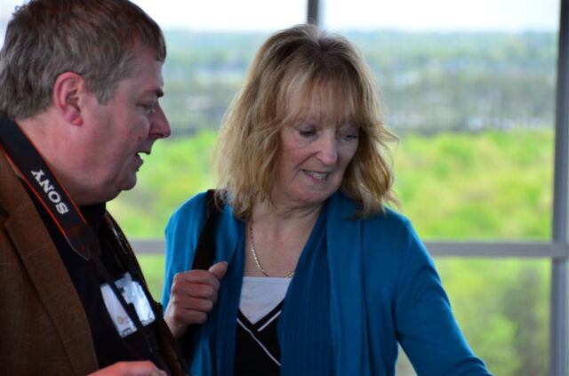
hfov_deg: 10.6
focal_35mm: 195
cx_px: 284
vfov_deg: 7.0
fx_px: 3074
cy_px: 188
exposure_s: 1/60
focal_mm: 130
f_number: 5.6
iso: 200
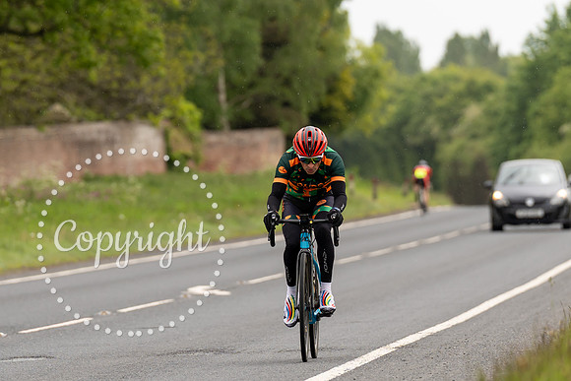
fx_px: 6712
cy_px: 165
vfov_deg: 3.3
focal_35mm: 423
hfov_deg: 4.9
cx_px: 302
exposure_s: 1/1000
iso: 200
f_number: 3.5
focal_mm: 200
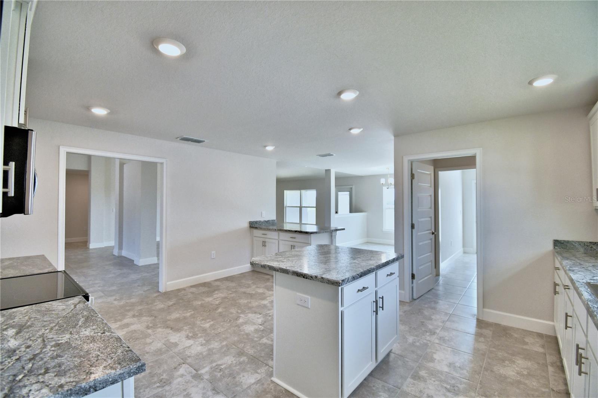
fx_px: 249
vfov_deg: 77.3
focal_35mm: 15
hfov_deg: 100.4
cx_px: 299
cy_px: 199
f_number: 4.5
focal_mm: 10
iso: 250
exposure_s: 1/125
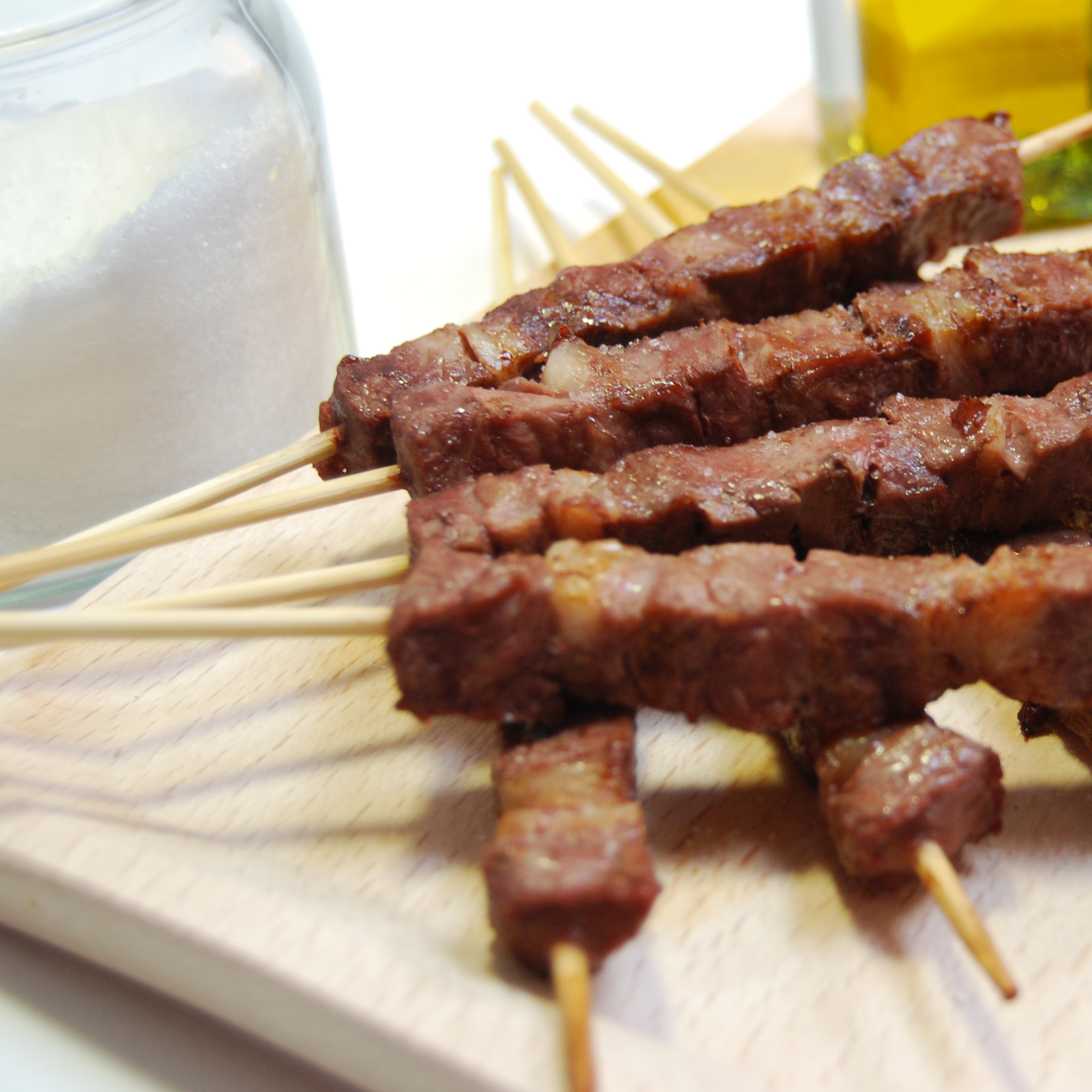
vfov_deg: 25.7
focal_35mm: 67
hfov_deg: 25.4
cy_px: 503
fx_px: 2391
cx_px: 842
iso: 400
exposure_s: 1/20
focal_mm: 32
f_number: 4.5
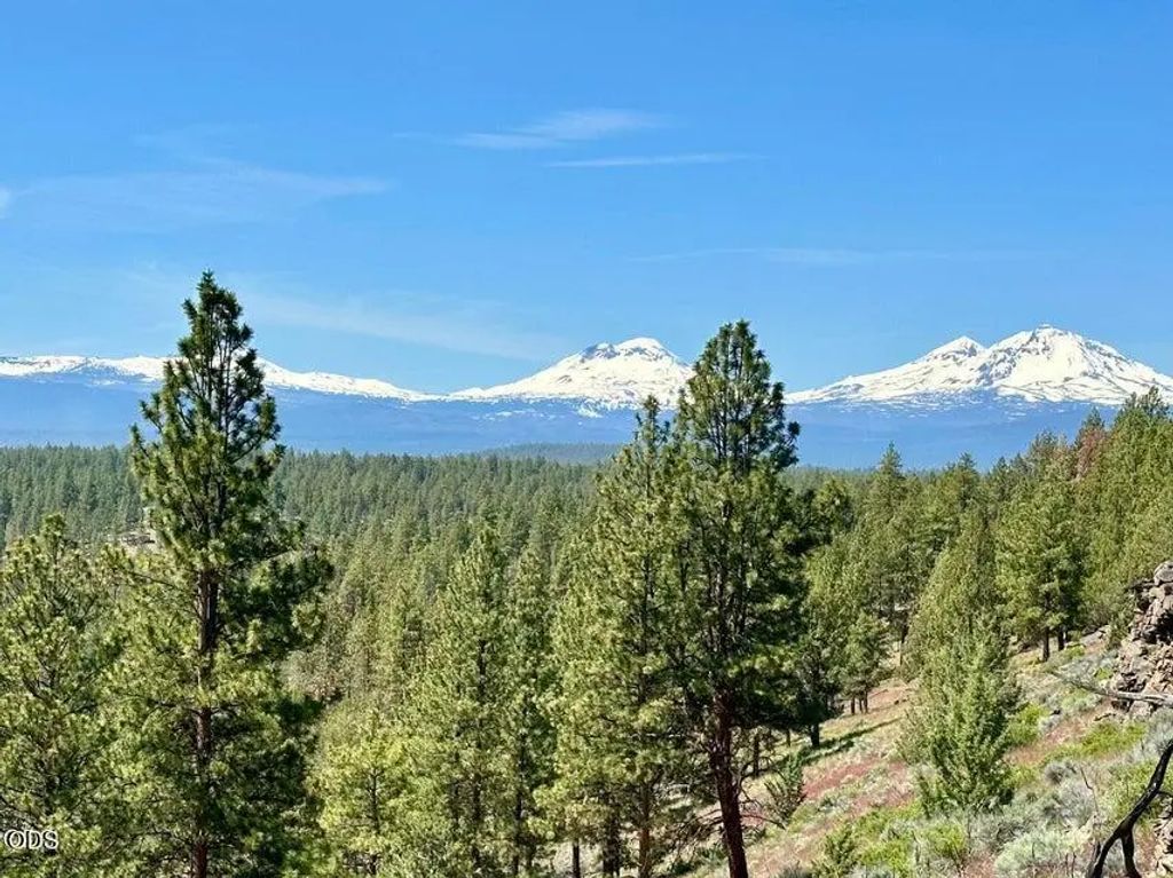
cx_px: 586
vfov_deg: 30.2
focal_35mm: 48
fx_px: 1626
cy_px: 439
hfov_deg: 39.7
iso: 64
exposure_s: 1/3257
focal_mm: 6.86
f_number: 1.78
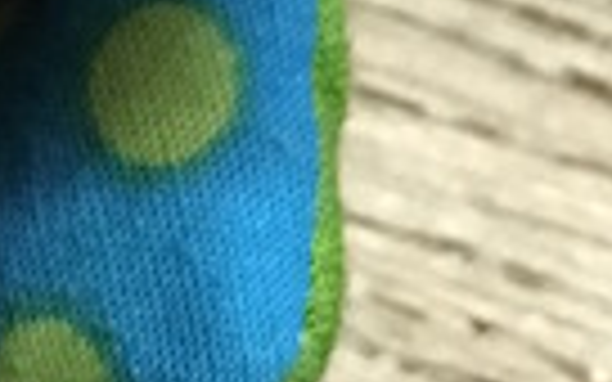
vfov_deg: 5.5
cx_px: -860
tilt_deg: -64.2
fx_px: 3870
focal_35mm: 232
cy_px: -476
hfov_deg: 8.3
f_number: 2.2
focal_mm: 4.15
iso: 250
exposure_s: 1/17
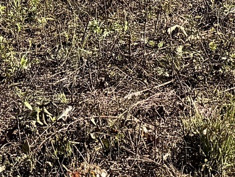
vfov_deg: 7.0
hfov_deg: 10.3
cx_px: 209
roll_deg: +3.3
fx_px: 1297
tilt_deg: +4.1
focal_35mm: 191
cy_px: -349
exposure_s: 1/3597
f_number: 1.78
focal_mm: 6.76
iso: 80
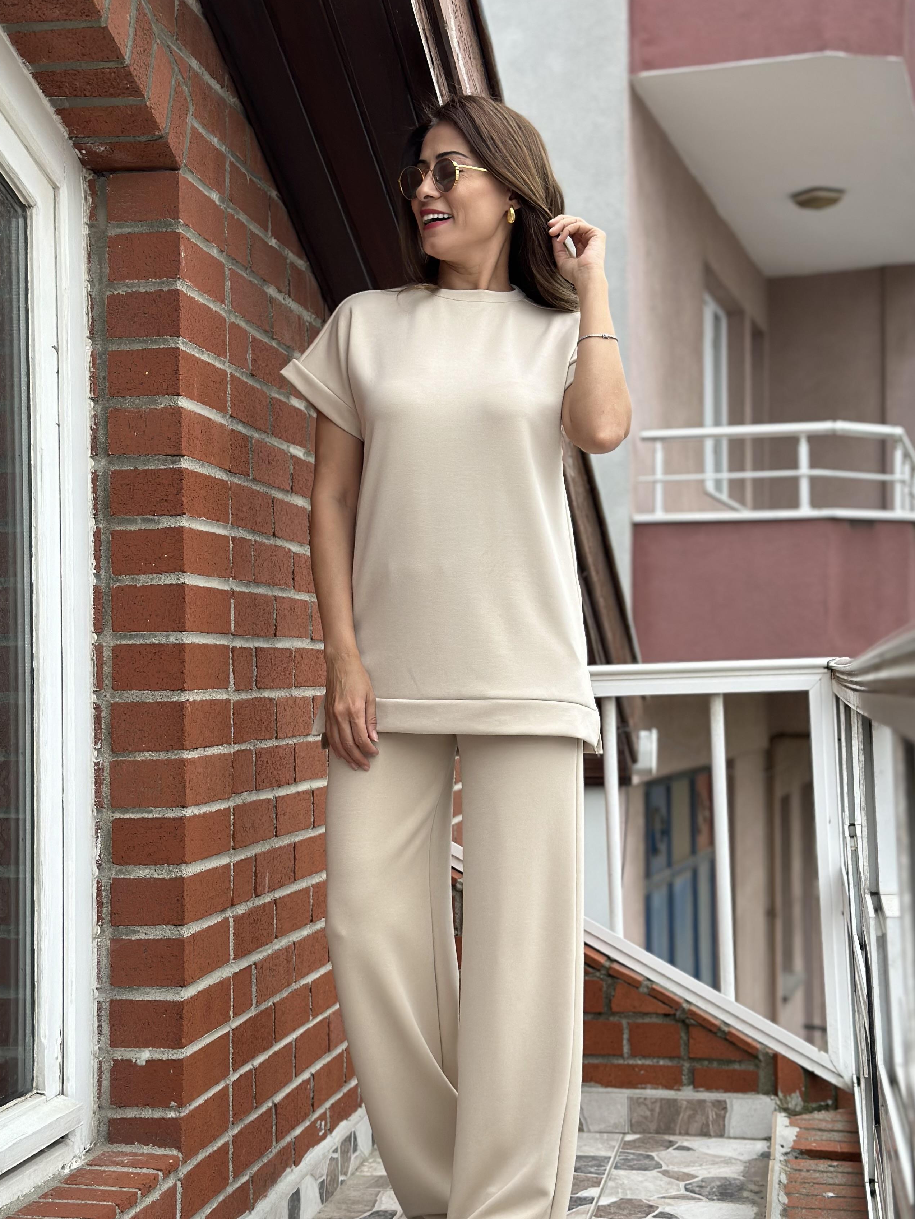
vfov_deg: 33.8
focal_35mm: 57
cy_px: 646
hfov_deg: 25.7
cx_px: 475
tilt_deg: +0.8
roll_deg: -0.1
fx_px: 2009
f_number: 1.78
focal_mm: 6.86
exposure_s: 1/830
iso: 80
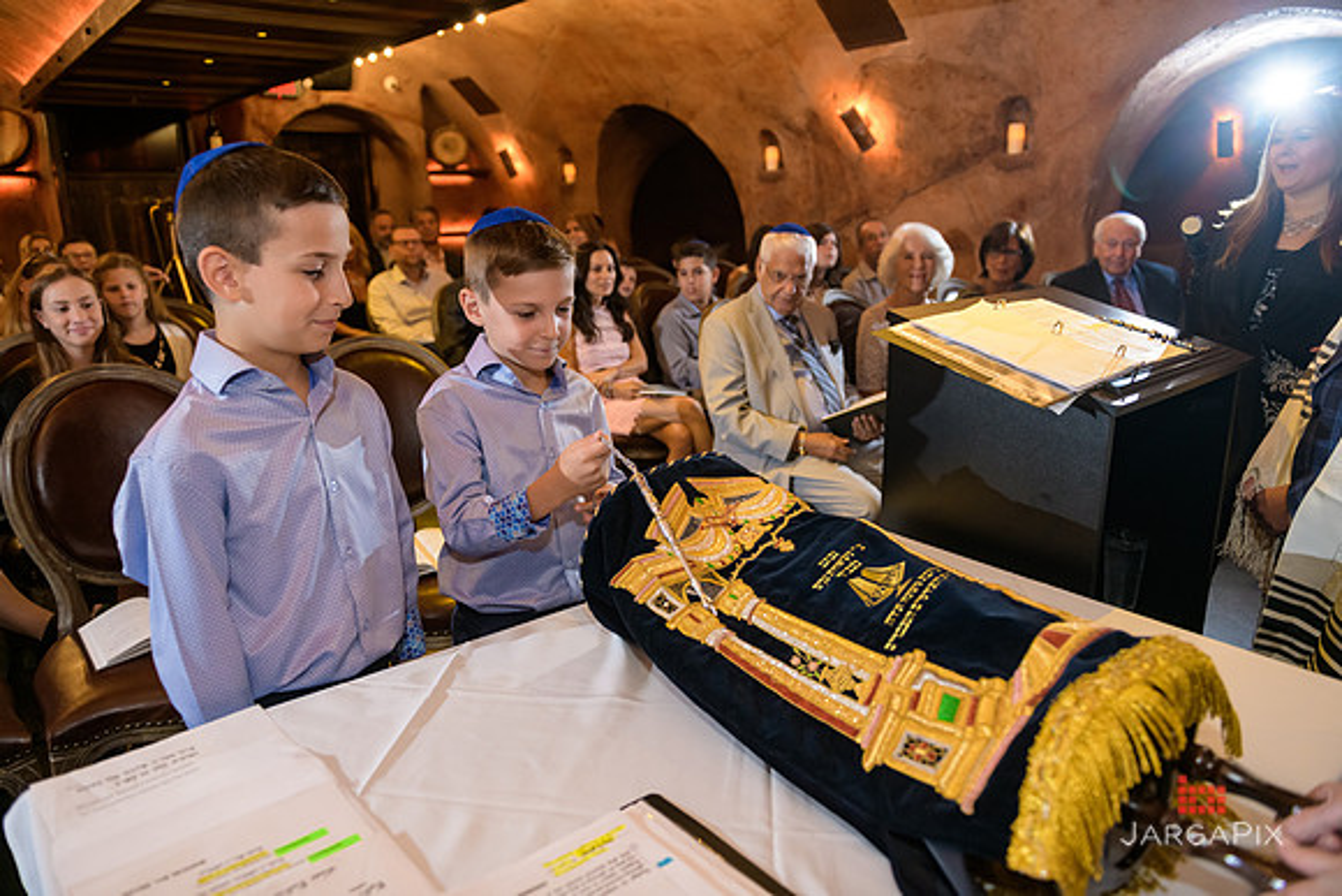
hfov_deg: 73.7
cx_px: 671
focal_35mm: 24
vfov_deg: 53.2
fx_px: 895
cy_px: 448
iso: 1600
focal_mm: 24
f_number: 3.2
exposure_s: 1/125
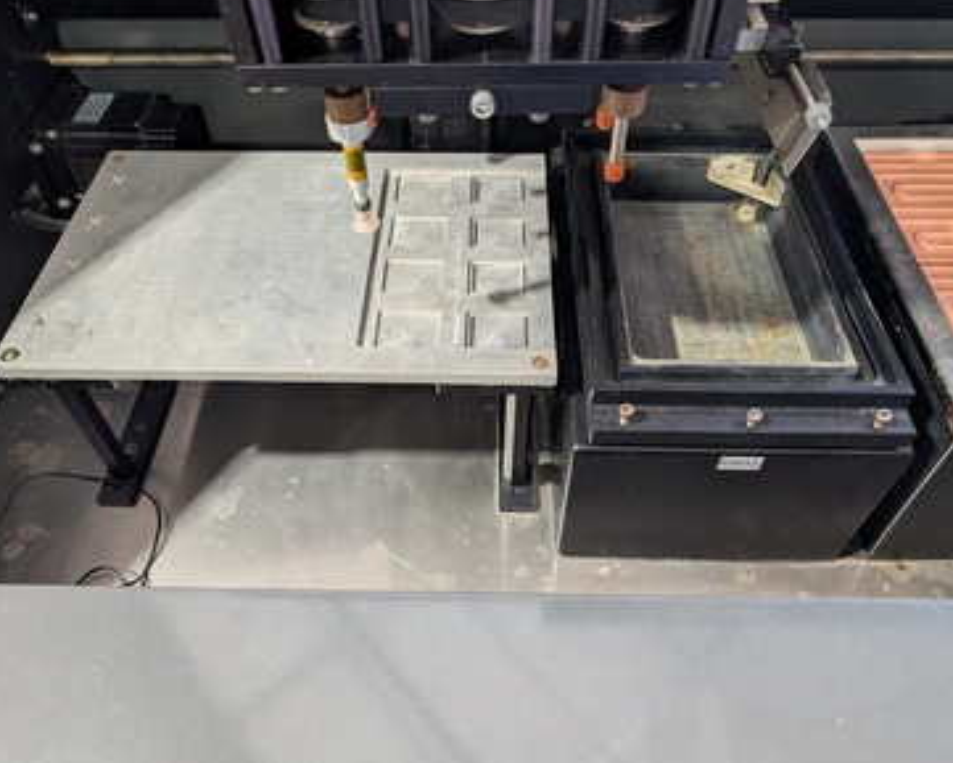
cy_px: 376
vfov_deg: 55.0
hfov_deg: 66.0
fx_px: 734
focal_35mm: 26
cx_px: 473
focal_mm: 6.9
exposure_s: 1/179
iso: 206
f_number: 1.68
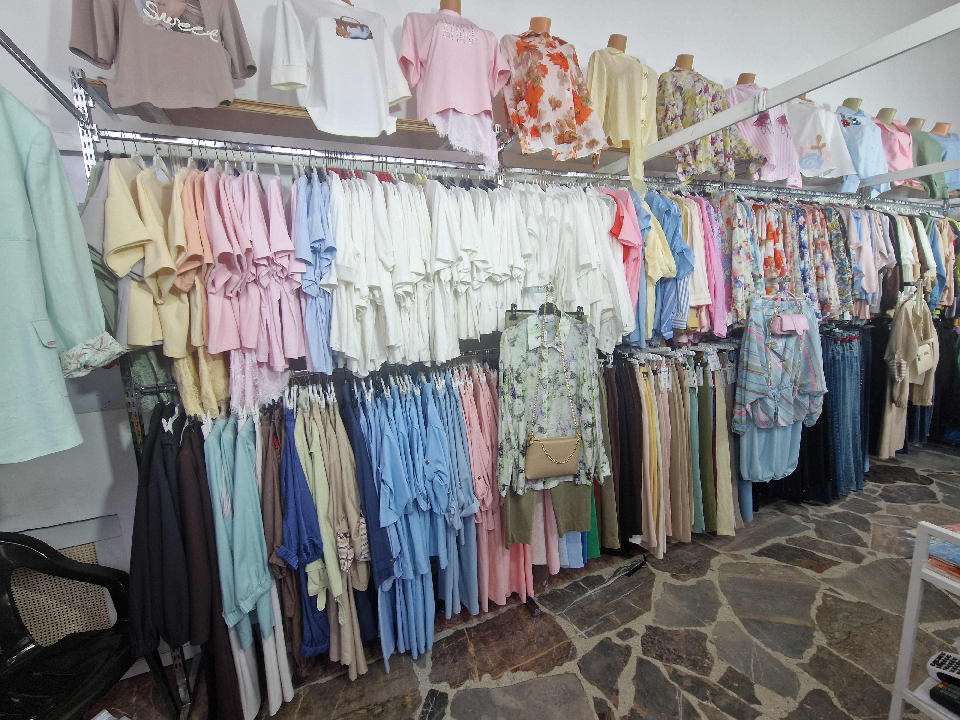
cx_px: 480
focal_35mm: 13
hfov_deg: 106.2
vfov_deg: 89.9
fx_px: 361
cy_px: 360
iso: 64
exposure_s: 1/50
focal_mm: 2.2
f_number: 2.2
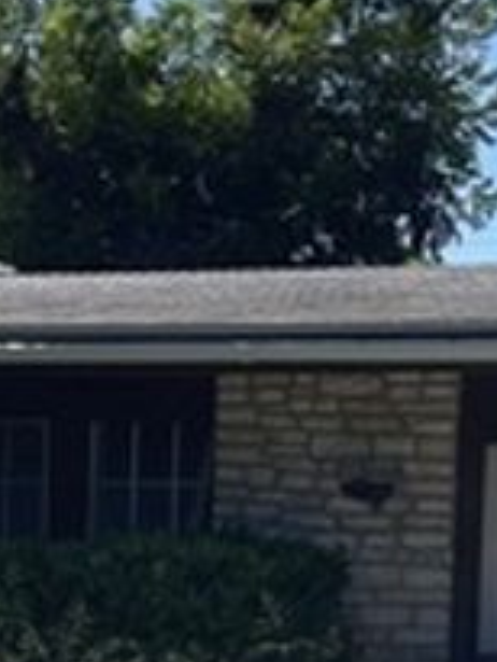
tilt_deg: -2.9
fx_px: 2486
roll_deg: -1.8
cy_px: 652
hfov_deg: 11.4
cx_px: 145
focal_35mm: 130
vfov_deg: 14.9
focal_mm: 5.1
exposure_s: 1/5917
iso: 50
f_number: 1.6
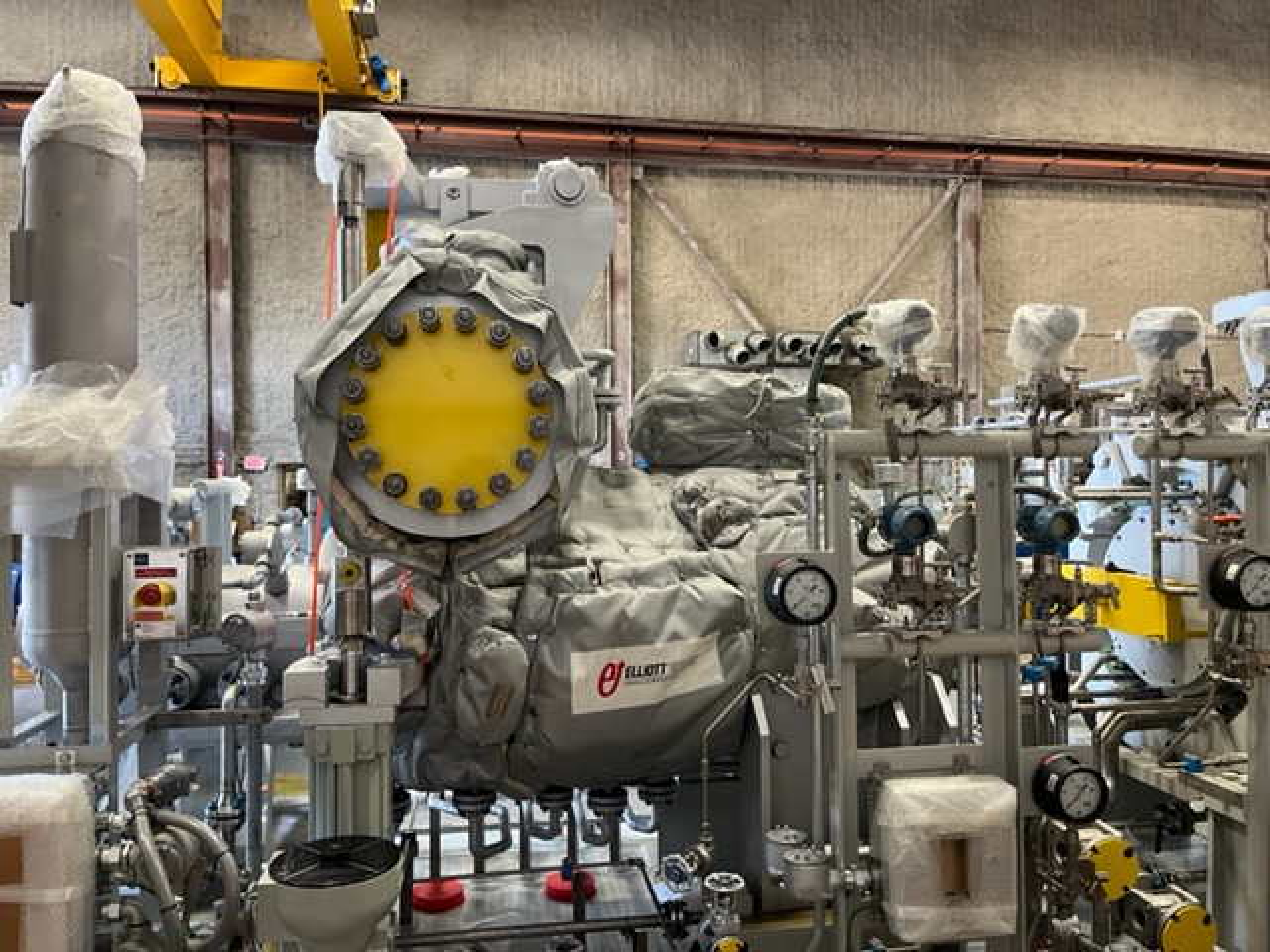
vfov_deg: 53.1
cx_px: 635
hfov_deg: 67.3
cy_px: 476
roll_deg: +0.1
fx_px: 954
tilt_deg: -0.6
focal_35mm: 26
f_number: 1.6
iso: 200
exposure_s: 1/60
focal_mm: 5.1
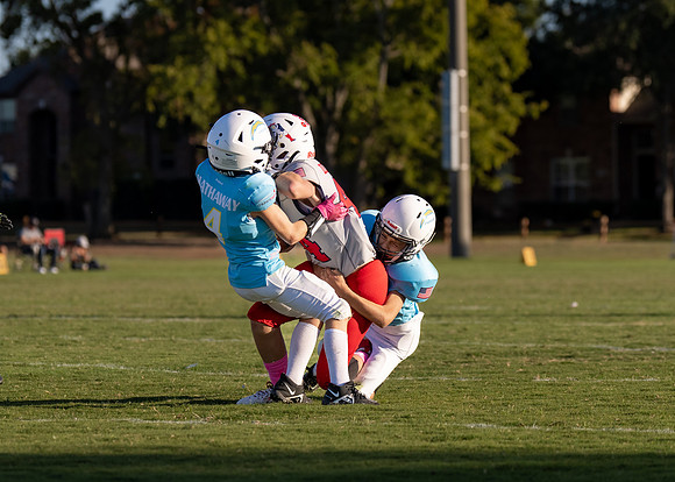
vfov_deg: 6.8
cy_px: 230
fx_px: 4040
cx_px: 331
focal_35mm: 211
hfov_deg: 9.6
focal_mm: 106
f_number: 2.8
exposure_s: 1/3200
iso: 100
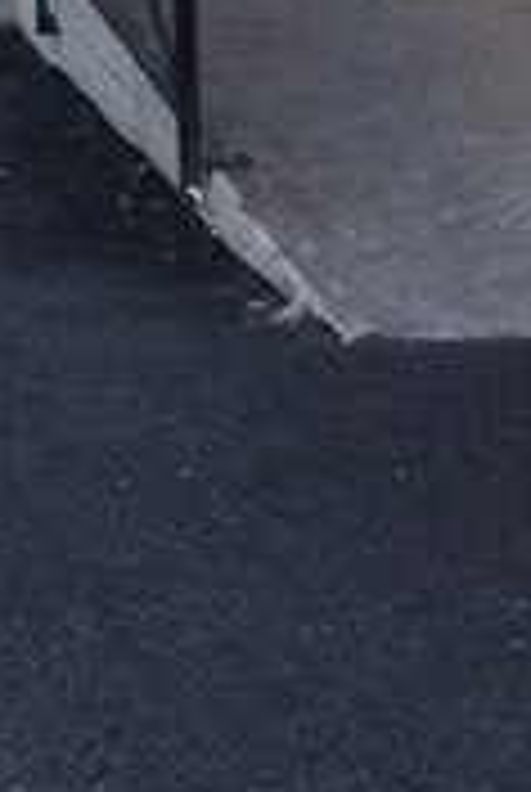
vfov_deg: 10.9
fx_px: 3901
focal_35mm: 177
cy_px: -626
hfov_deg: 7.5
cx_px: -436
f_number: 1.89
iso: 50
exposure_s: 1/640
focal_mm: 5.95
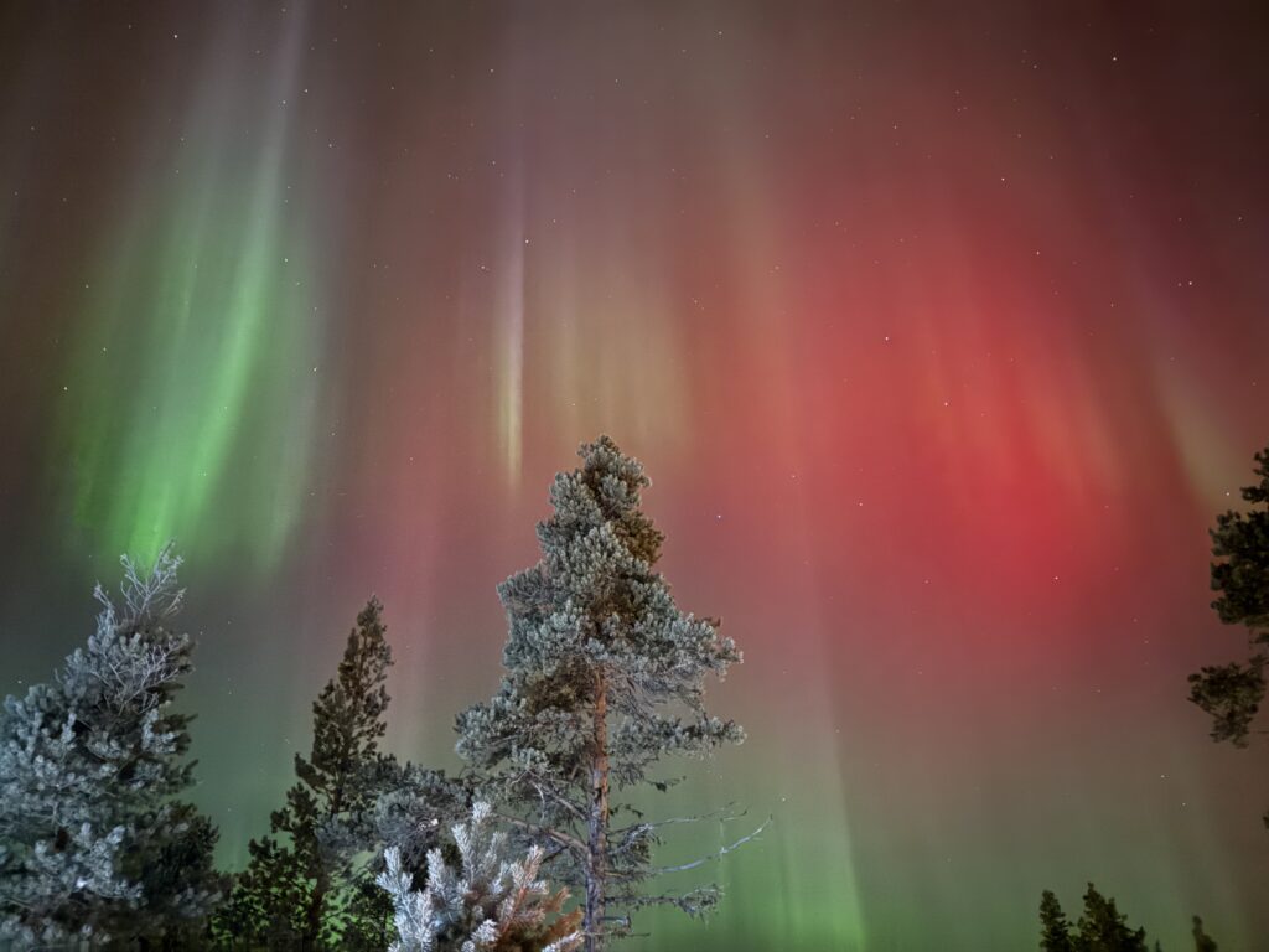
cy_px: 476
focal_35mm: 24
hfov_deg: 71.6
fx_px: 880
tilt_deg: +38.0
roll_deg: +2.6
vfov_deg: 56.8
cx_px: 634
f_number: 1.78
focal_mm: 6.76
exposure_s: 1/2
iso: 6400
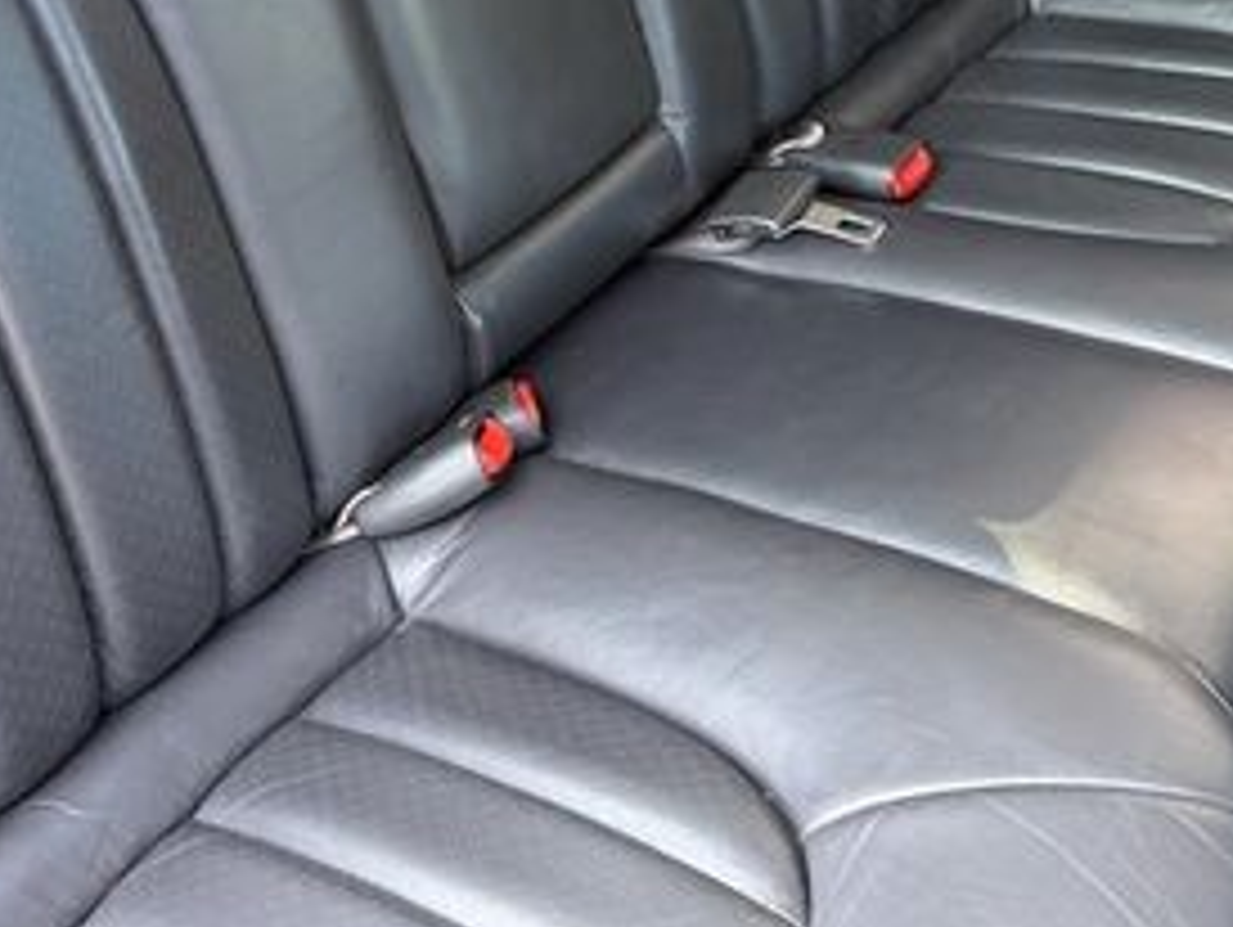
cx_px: 410
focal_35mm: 56
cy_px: 32
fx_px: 1996
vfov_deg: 25.1
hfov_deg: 34.0
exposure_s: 1/74
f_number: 1.78
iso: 200
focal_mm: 6.76
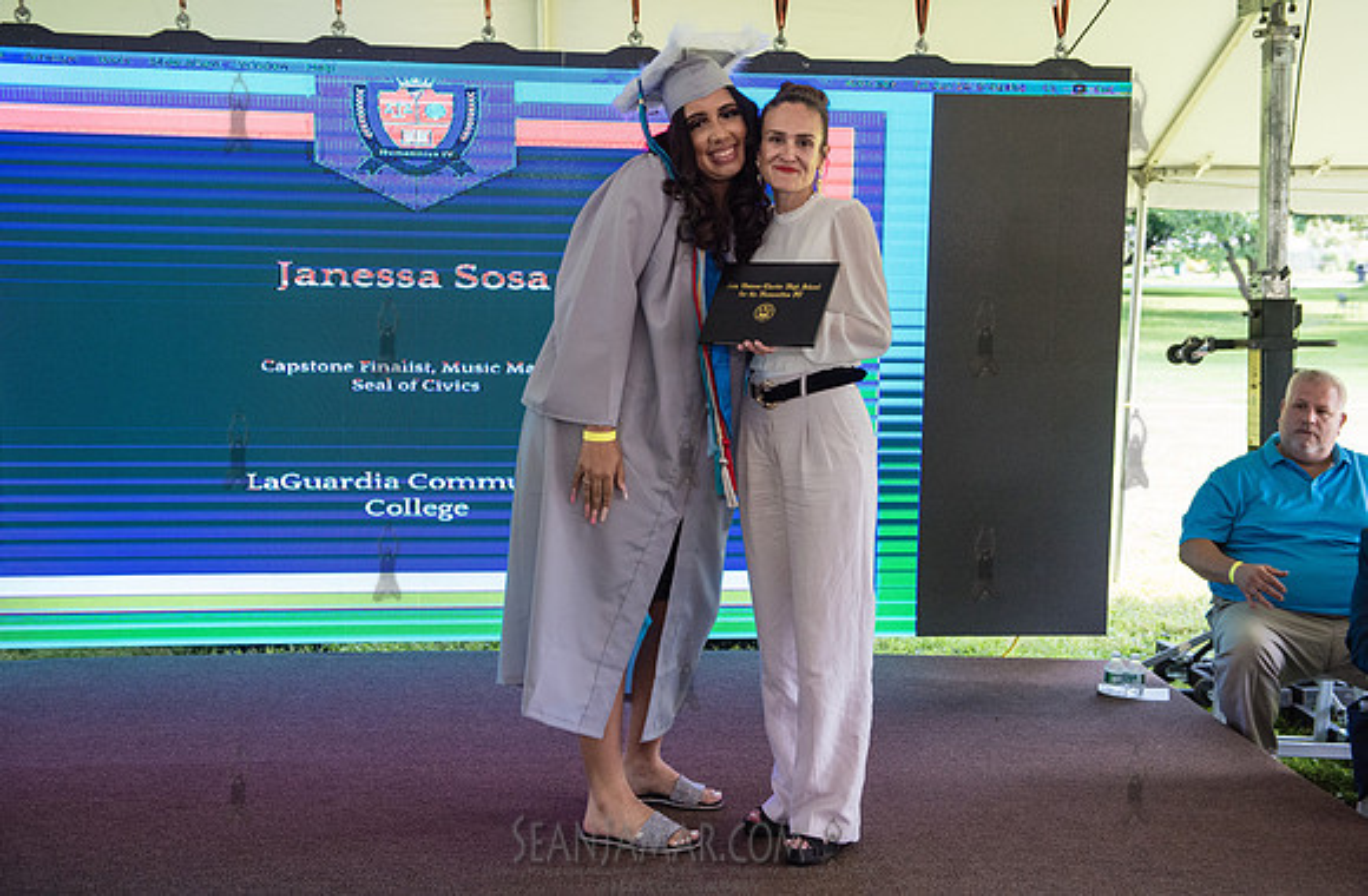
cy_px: 413
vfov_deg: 32.7
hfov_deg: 48.2
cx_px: 724
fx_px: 1529
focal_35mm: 40
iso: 2500
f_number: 4
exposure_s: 1/800
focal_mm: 38
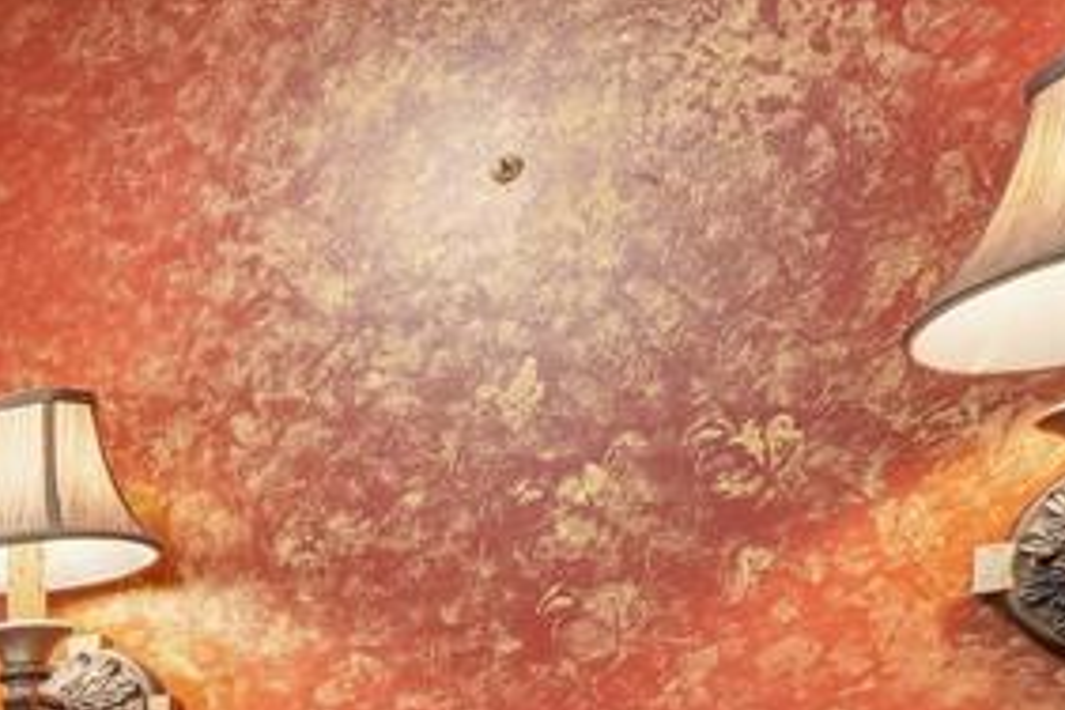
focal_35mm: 58
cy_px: 1069
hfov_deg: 22.5
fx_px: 1716
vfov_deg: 20.1
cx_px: -793
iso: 400
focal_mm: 16
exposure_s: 1/5
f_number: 8
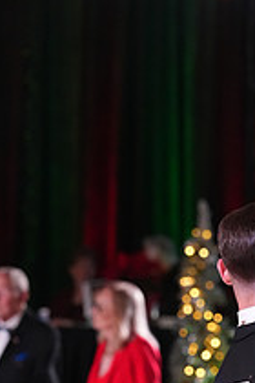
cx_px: 343
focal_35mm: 432
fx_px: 4590
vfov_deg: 4.8
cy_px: 481
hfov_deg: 3.2
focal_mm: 156
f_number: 5
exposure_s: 1/200
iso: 4000
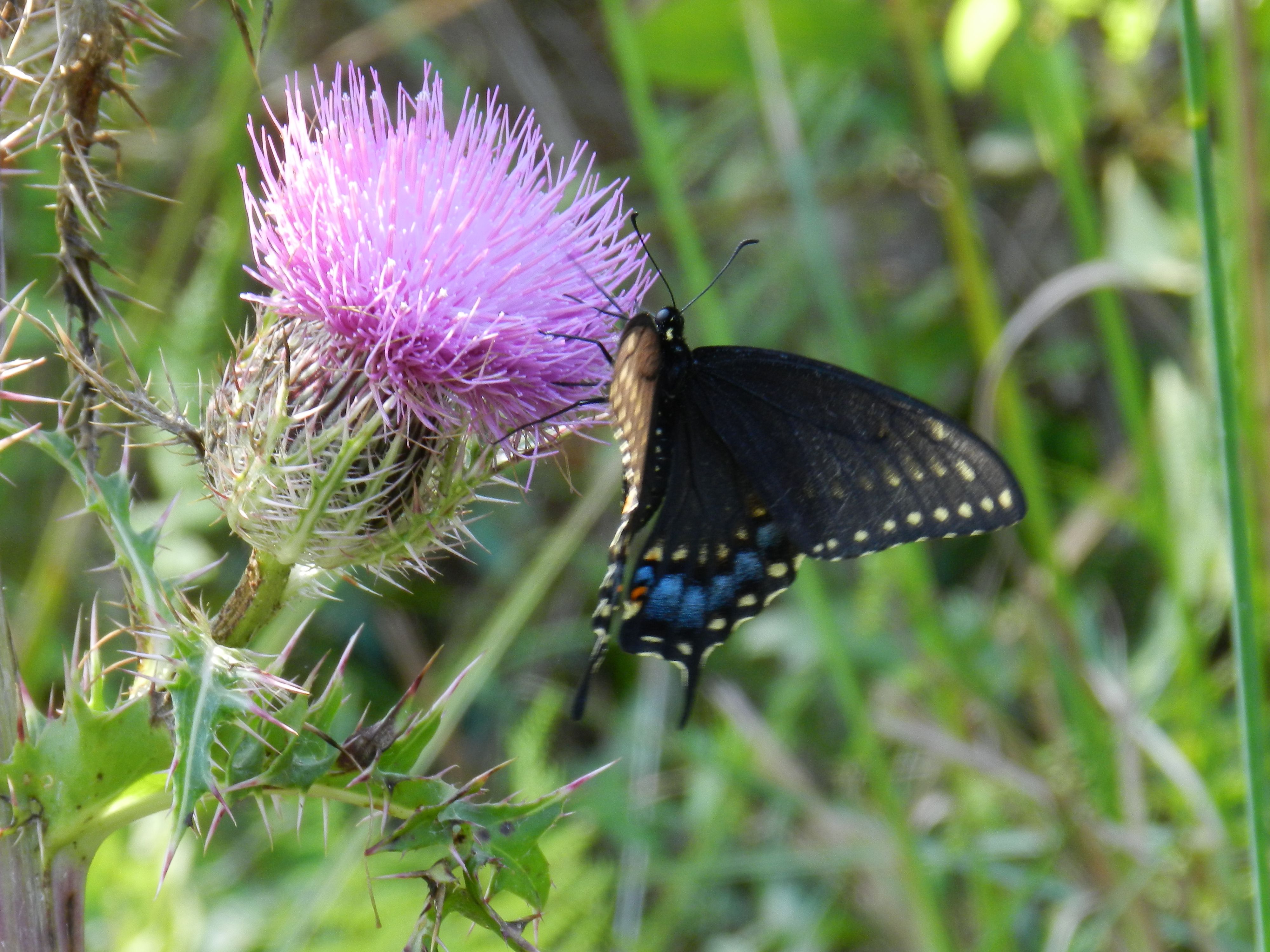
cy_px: 476
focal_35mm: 263
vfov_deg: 5.7
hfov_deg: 7.5
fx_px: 9649
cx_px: 635
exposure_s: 1/60
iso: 280
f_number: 6.3
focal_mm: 46.7
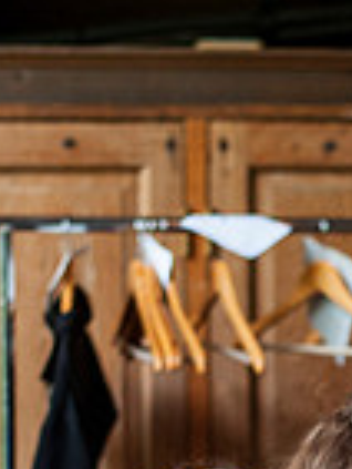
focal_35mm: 198
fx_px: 2680
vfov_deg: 9.9
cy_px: 492
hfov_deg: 7.4
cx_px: 511
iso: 1000
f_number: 2.8
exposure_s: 1/400
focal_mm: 50
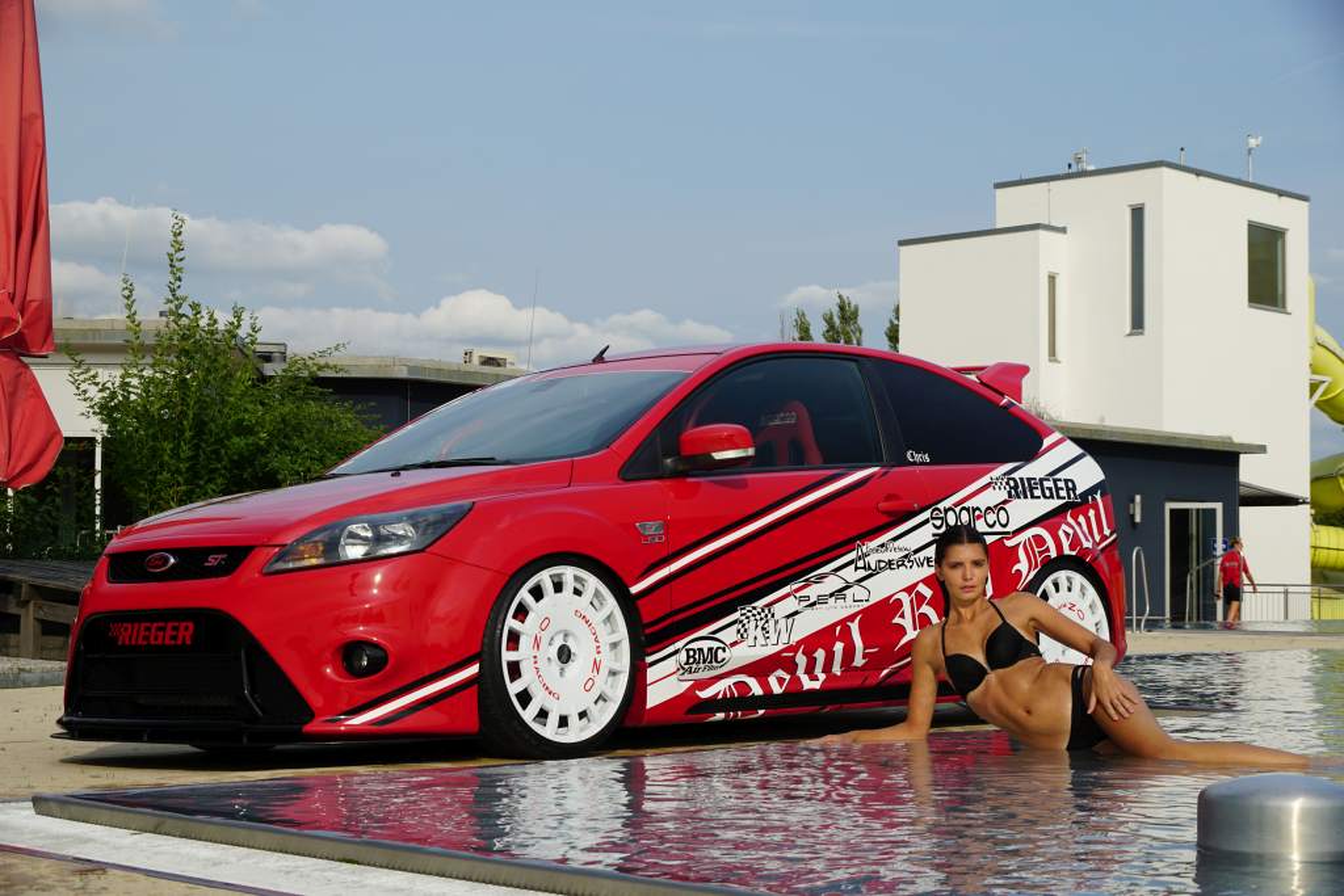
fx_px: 2240
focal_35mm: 60
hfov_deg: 33.4
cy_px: 448
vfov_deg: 22.6
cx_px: 672
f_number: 7.1
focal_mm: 40
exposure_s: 1/200
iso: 100
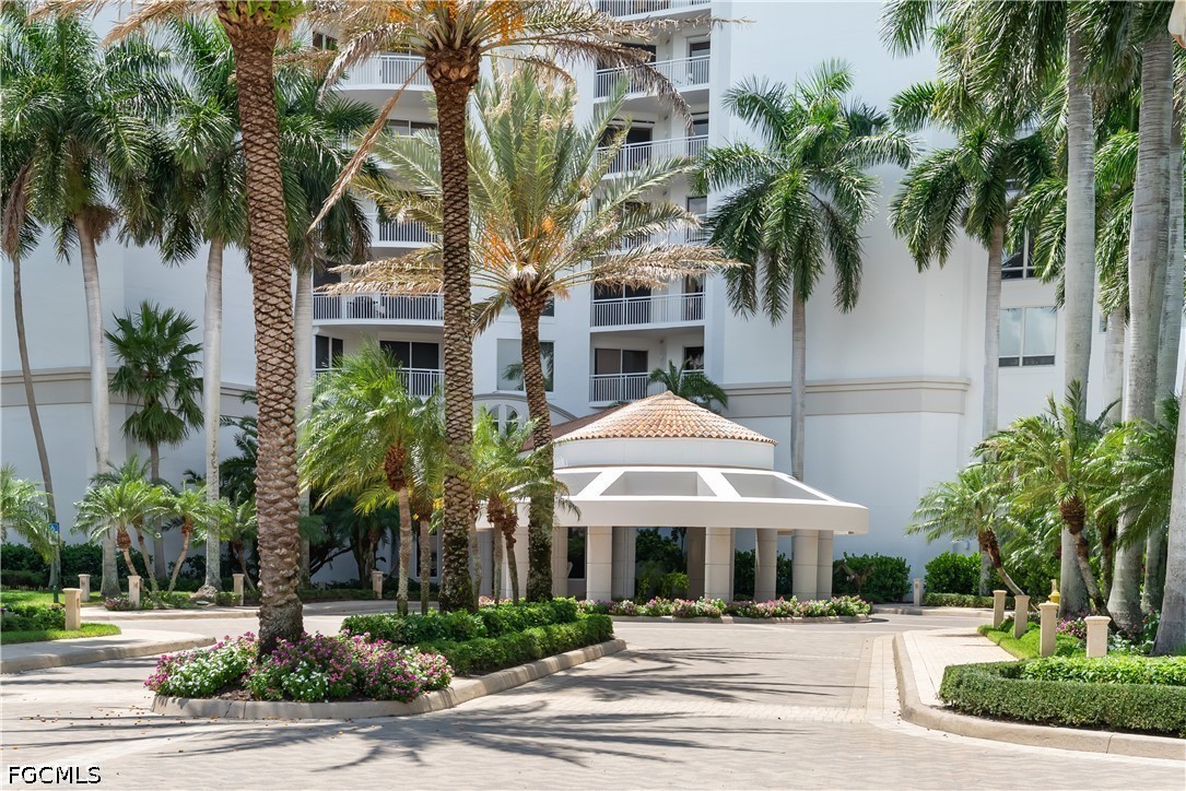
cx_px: 593
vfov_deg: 25.1
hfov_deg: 36.9
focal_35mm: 54
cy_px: 396
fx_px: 1779
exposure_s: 1/1000
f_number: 5.6
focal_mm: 54
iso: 500
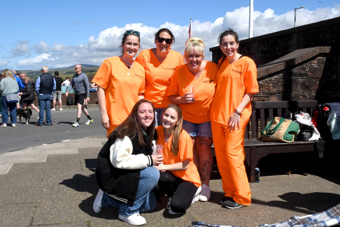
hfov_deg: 46.4
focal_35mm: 42
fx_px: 397
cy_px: 114
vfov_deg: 31.9
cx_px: 170
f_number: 22
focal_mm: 28
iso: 640
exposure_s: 1/320
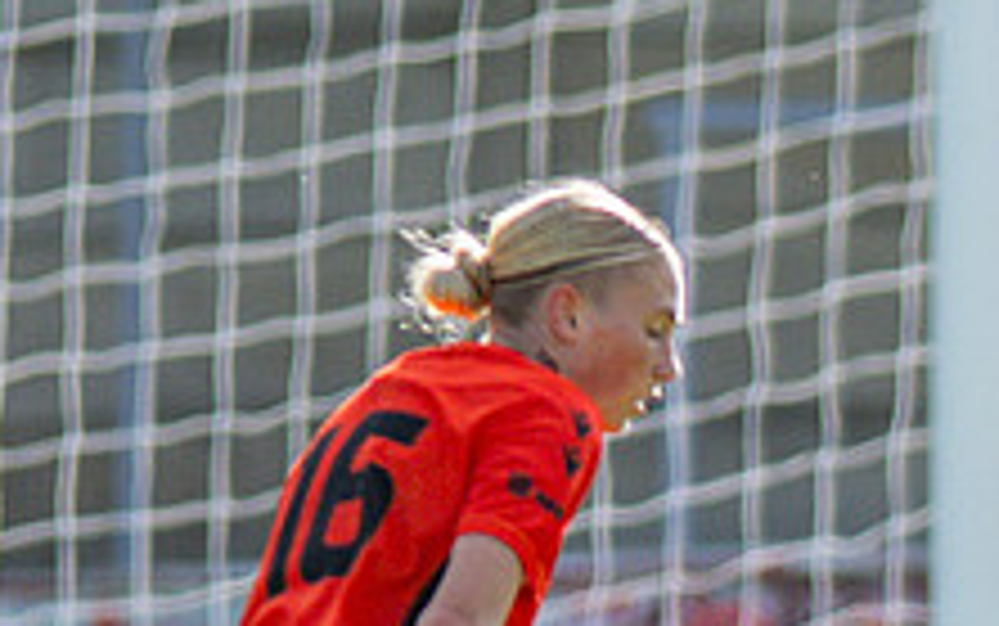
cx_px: 1275
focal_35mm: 2134
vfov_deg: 0.6
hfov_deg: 1.0
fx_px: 58130
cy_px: 1184
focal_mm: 300
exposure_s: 1/3200
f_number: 2.8
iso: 200
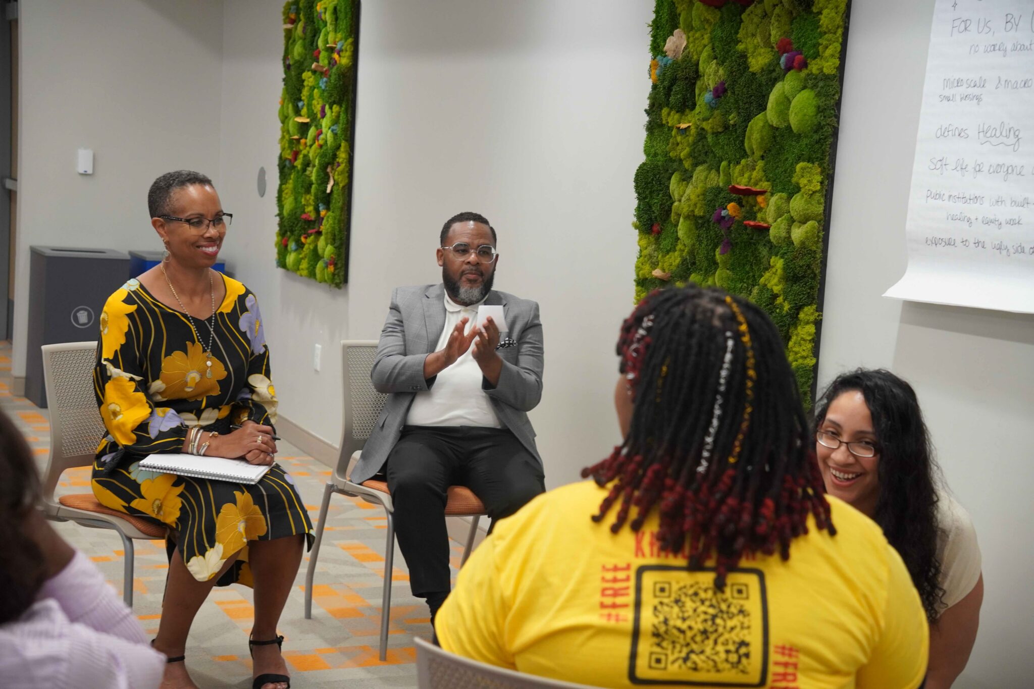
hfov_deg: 32.5
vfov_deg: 22.0
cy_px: 344
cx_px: 517
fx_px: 1775
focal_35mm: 62
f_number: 4
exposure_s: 1/160
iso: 800
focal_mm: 41.2
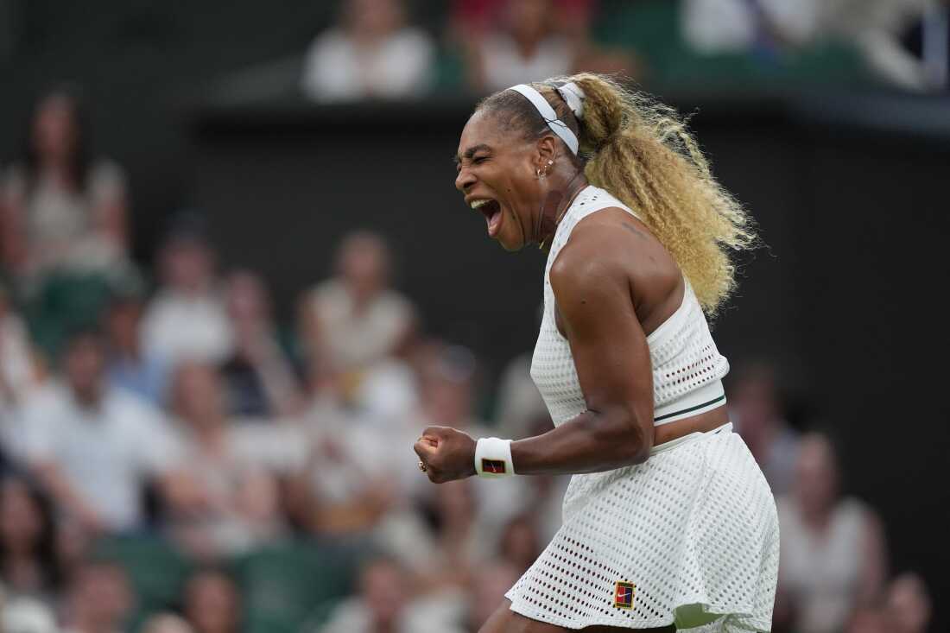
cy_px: 316
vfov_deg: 3.4
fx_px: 10553
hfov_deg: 5.2
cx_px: 475
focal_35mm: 400
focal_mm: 400
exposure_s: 1/2000
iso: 3200
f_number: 3.2
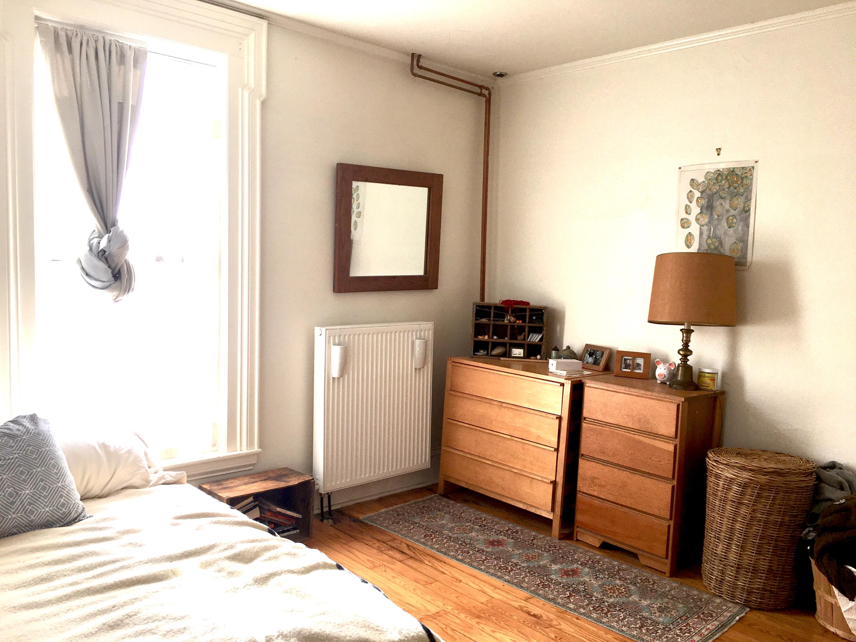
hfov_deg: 61.7
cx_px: 428
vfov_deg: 48.2
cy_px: 321
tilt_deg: -4.7
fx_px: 717
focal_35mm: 29
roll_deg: -1.7
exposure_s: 1/153
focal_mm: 4.15
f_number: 2.2
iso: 25
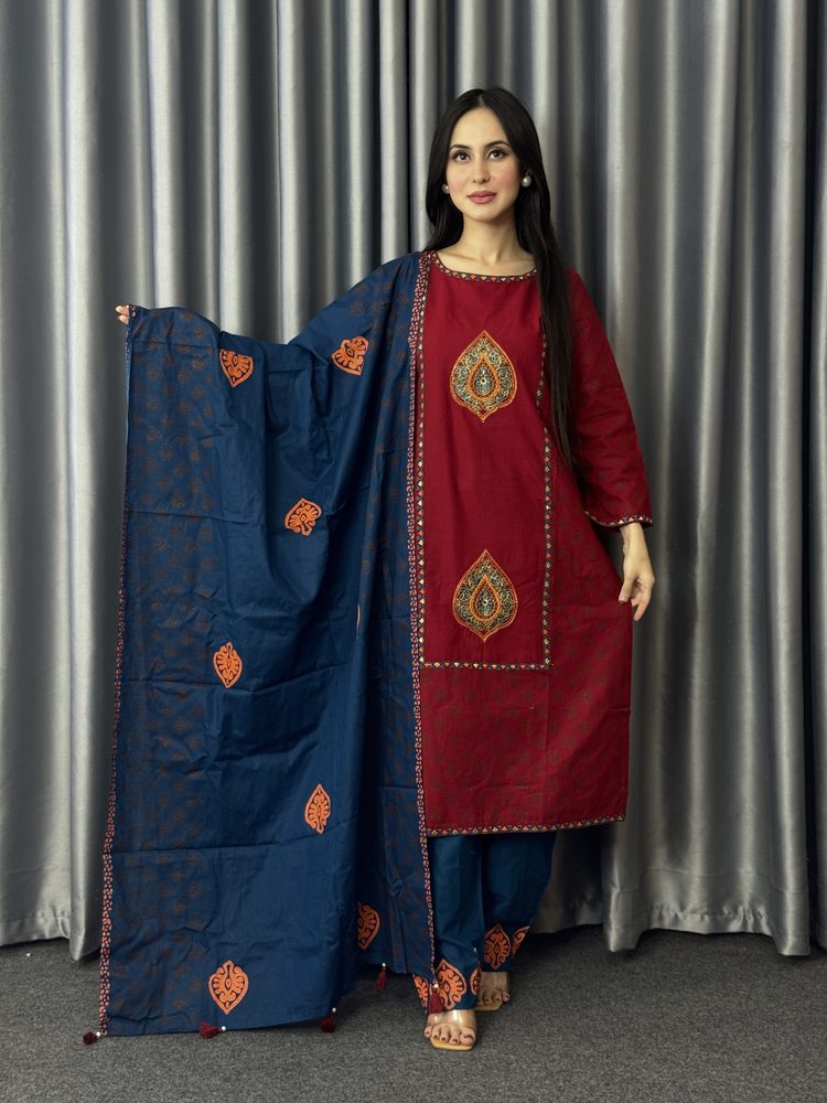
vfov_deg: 39.7
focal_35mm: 48
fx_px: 1529
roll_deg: +0.5
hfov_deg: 30.3
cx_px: 414
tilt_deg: -2.1
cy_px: 552
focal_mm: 6.76
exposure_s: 1/50
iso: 125
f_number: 1.78
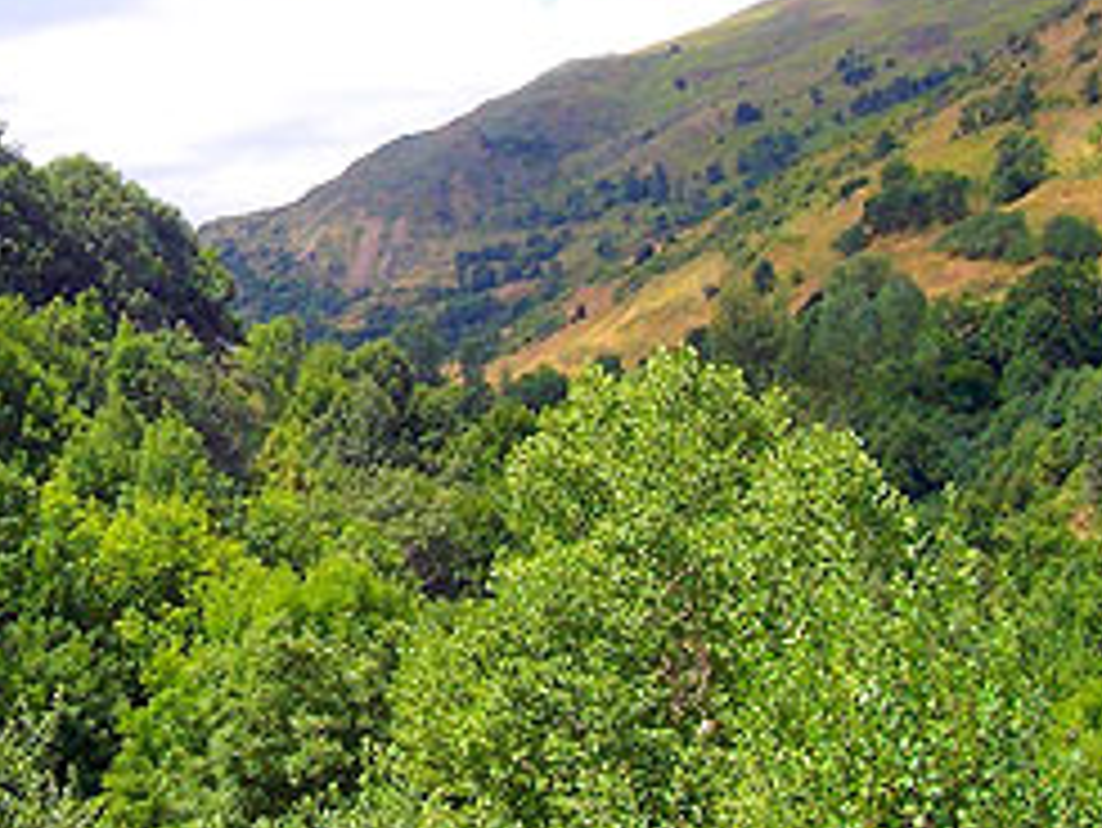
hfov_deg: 28.0
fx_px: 2166
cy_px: 148
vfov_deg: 21.3
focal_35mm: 68
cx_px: 238
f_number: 5.6
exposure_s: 1/500
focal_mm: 5.6
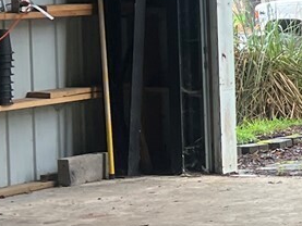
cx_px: 804
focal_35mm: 150
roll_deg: -0.1
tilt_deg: -5.3
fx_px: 1309
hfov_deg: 10.6
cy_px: 55
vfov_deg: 9.9
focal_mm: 5.7
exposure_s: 1/120
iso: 50
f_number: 1.5
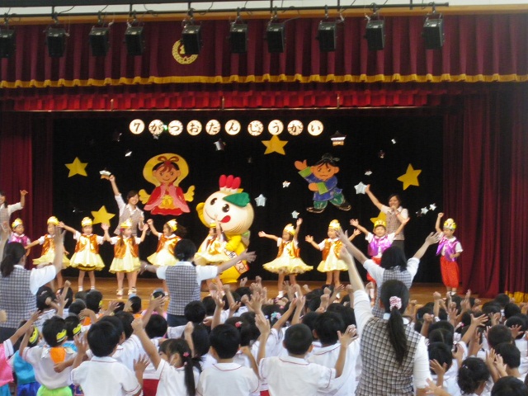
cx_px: 264
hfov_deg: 31.2
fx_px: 946
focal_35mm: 62
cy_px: 198
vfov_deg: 23.7
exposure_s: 1/60
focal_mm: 11.1
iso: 500
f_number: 4.6
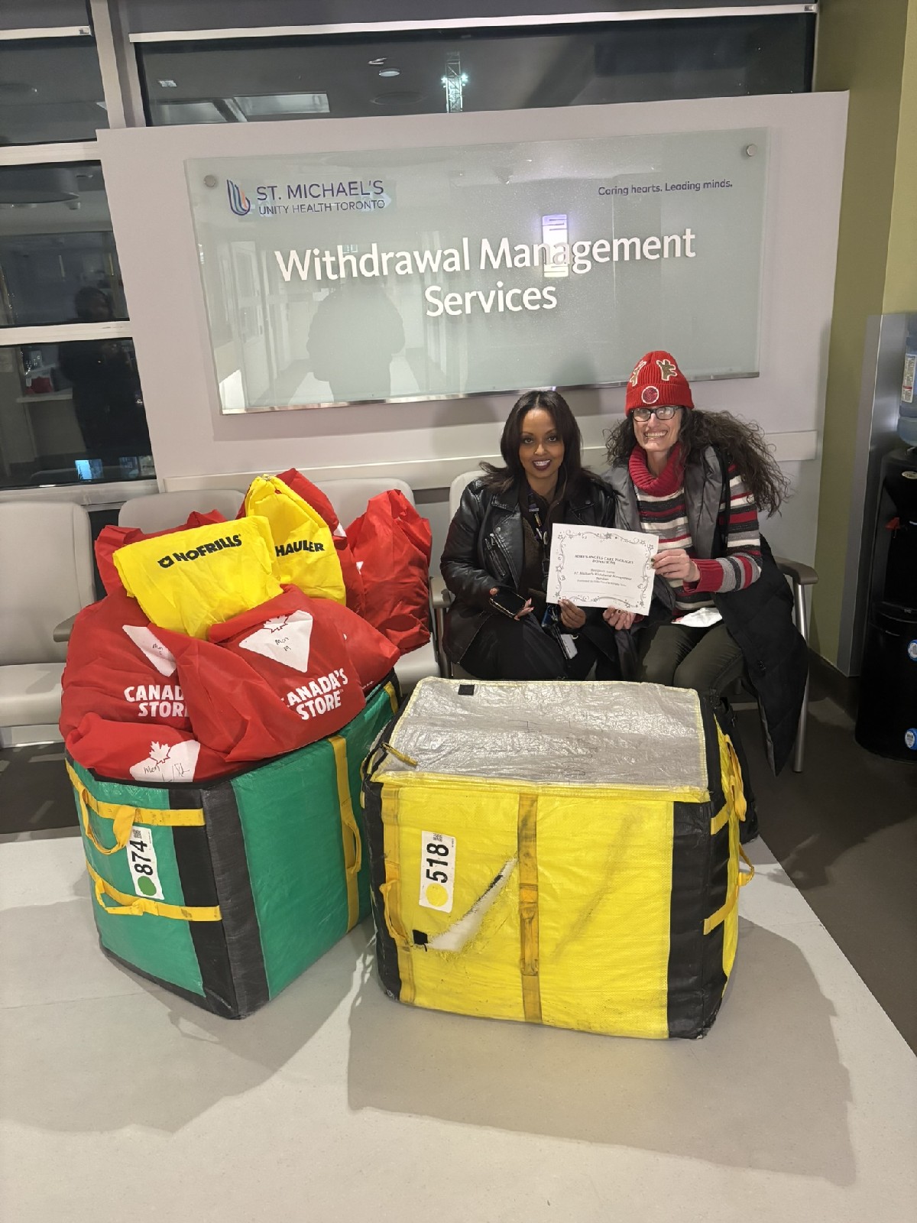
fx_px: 918
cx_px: 458
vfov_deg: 67.3
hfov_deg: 53.1
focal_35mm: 26
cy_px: 612
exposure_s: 1/40
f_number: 1.6
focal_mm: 5.96
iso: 640
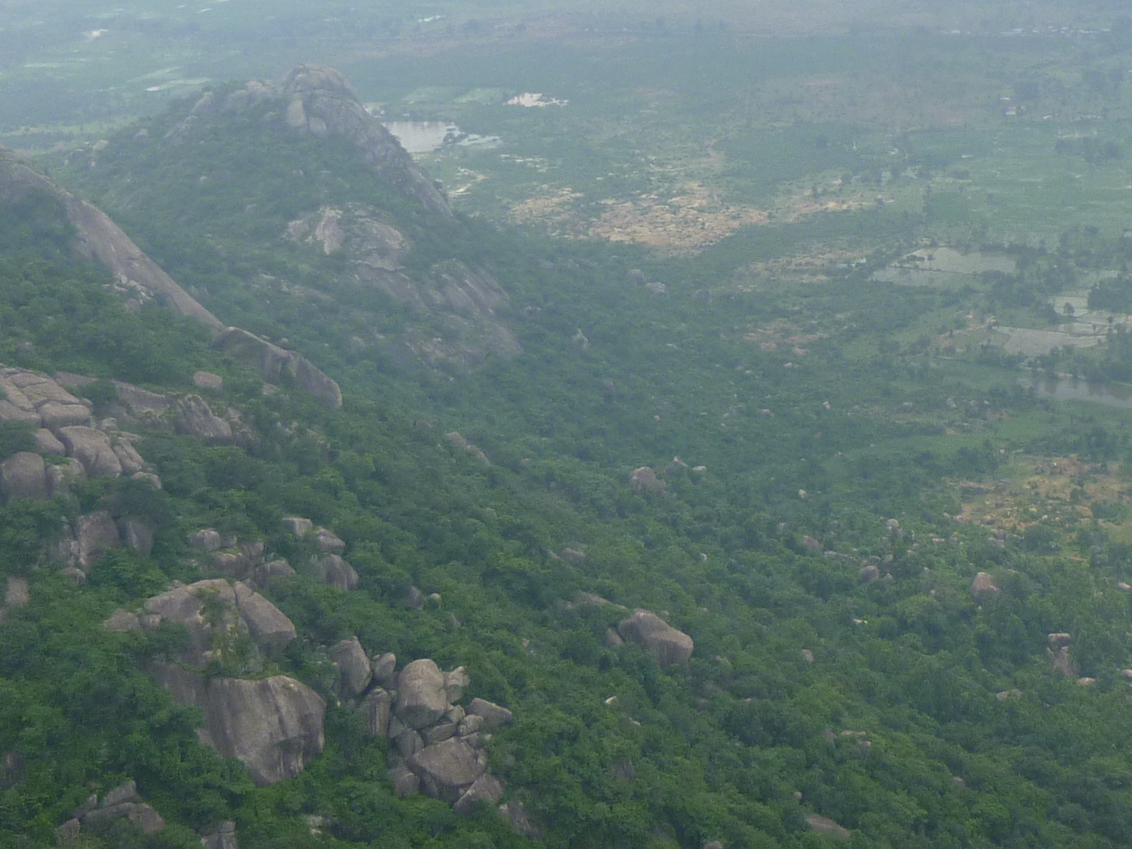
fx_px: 2256
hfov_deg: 28.1
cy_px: 54
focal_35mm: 69
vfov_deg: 20.8
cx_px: 716
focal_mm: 4.5
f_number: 3.1
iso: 100
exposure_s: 1/640
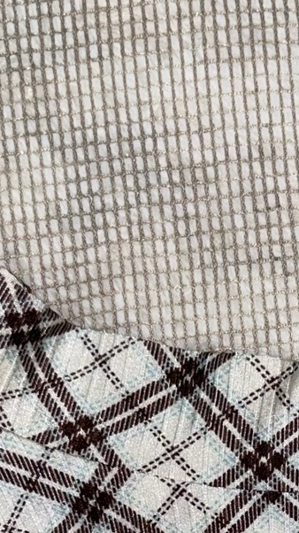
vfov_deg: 22.2
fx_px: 1256
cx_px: 325
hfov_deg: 13.3
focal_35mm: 89
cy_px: 629
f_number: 1.78
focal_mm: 6.76
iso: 50
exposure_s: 1/61
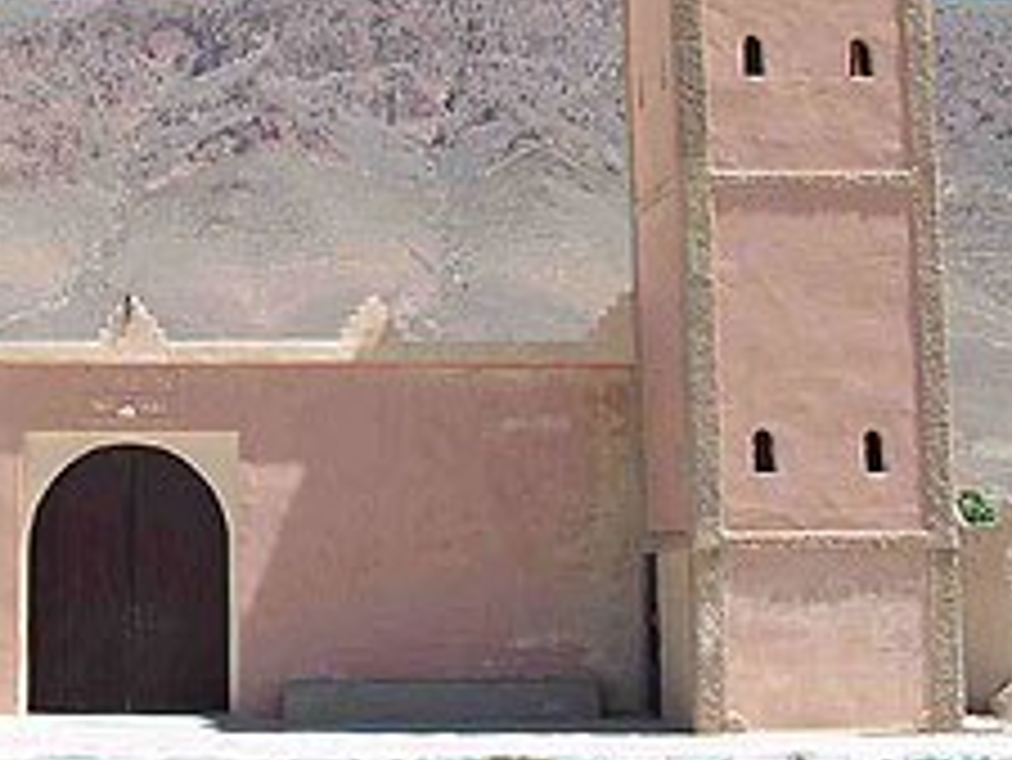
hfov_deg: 25.2
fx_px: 2223
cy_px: 67
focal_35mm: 76
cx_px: 198
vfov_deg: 19.0
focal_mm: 5.8
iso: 100
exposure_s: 1/187
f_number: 5.6
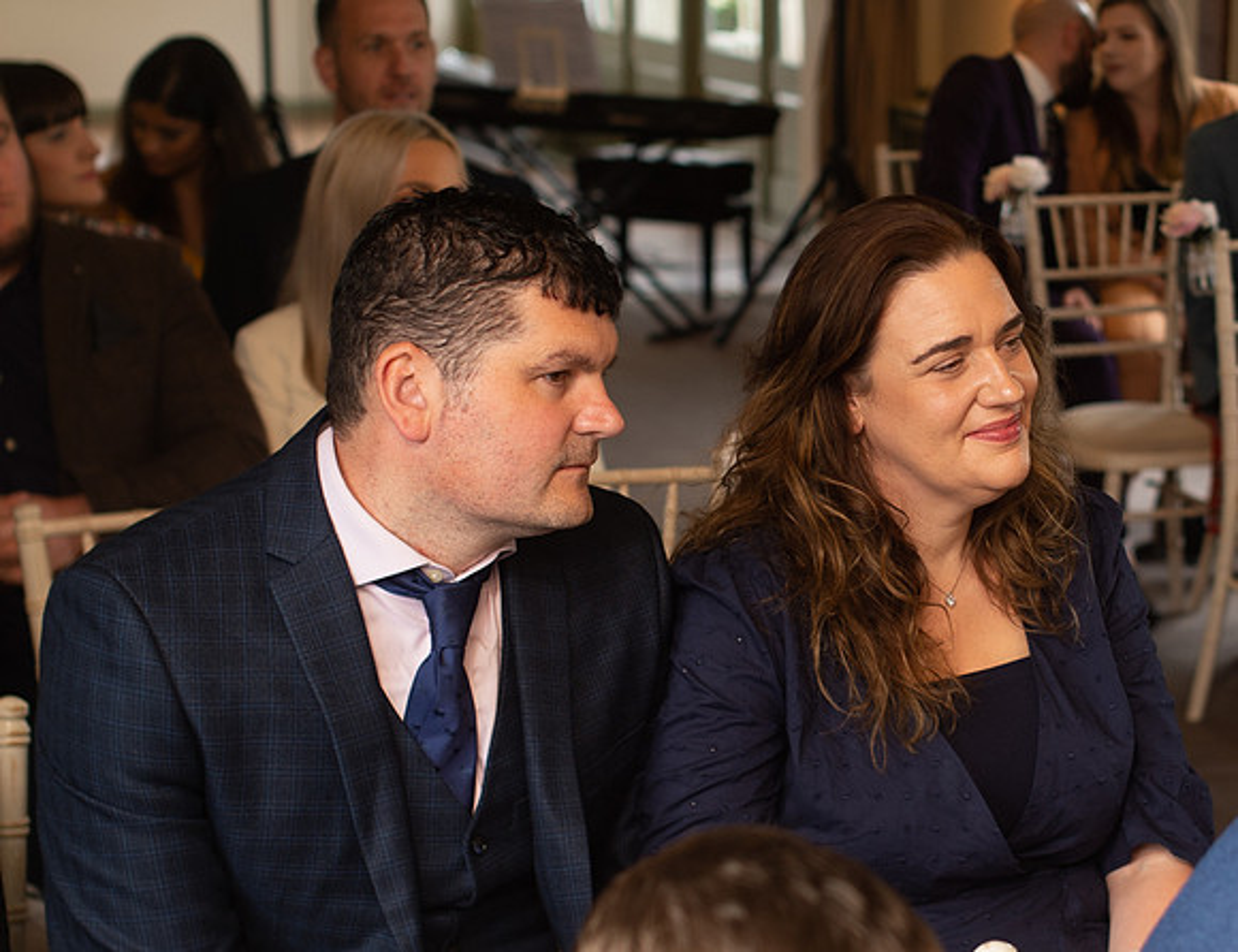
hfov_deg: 22.6
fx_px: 3070
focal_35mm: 85
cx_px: 953
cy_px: 473
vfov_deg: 17.6
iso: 160
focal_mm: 35
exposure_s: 1/100
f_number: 2.5
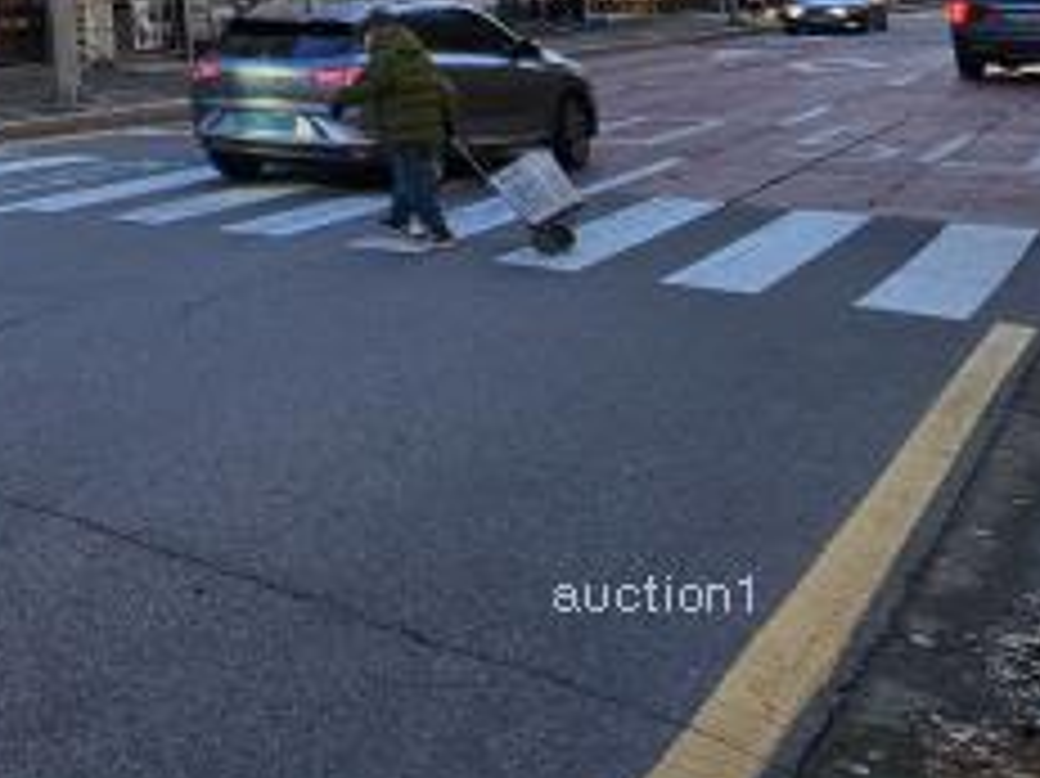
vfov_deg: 26.7
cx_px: -428
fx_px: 1351
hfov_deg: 29.8
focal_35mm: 45
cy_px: -256
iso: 50
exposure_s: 1/927
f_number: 2.2
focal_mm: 2.2
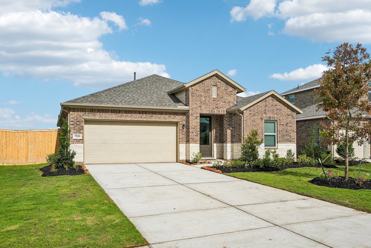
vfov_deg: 43.6
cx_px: 186
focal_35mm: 30
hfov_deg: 61.9
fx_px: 309
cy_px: 124
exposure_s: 1/3000
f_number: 8
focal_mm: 30
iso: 400
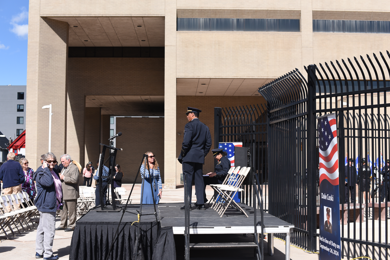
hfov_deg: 39.6
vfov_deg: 27.0
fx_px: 542
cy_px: 130
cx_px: 195
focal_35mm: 50
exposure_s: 1/2500
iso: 500
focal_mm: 50
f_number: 5.6
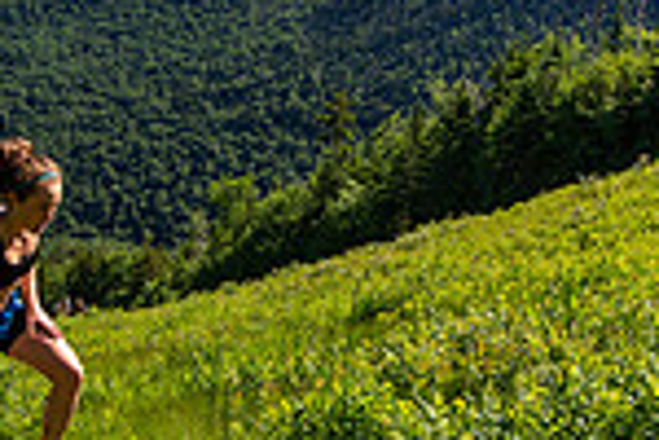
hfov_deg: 31.6
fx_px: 1135
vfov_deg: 21.9
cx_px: 141
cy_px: 220
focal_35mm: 62
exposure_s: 1/640
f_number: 5
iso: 100
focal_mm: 16
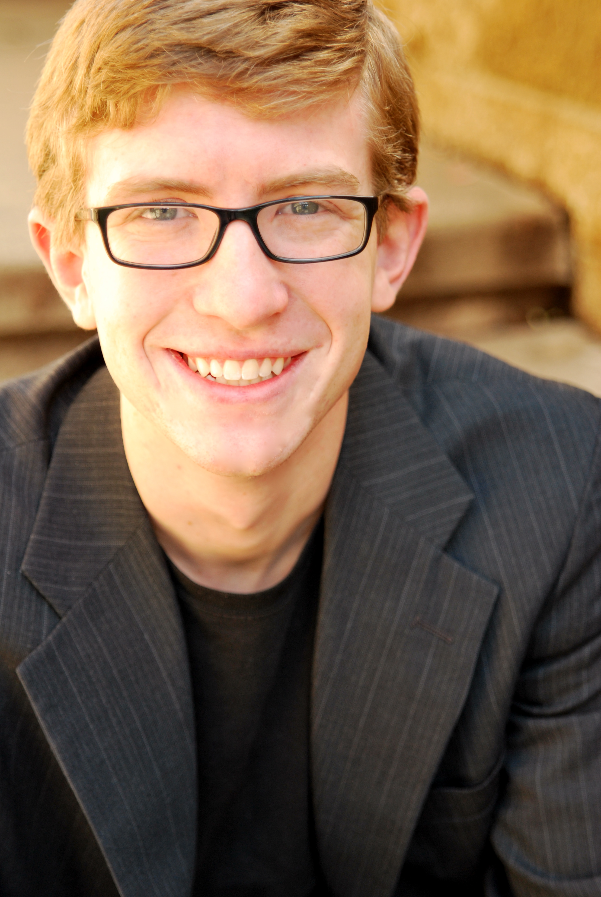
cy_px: 448
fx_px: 2247
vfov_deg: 22.6
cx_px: 300
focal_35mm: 90
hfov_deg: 15.2
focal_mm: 60
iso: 200
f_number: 2.8
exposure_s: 1/125
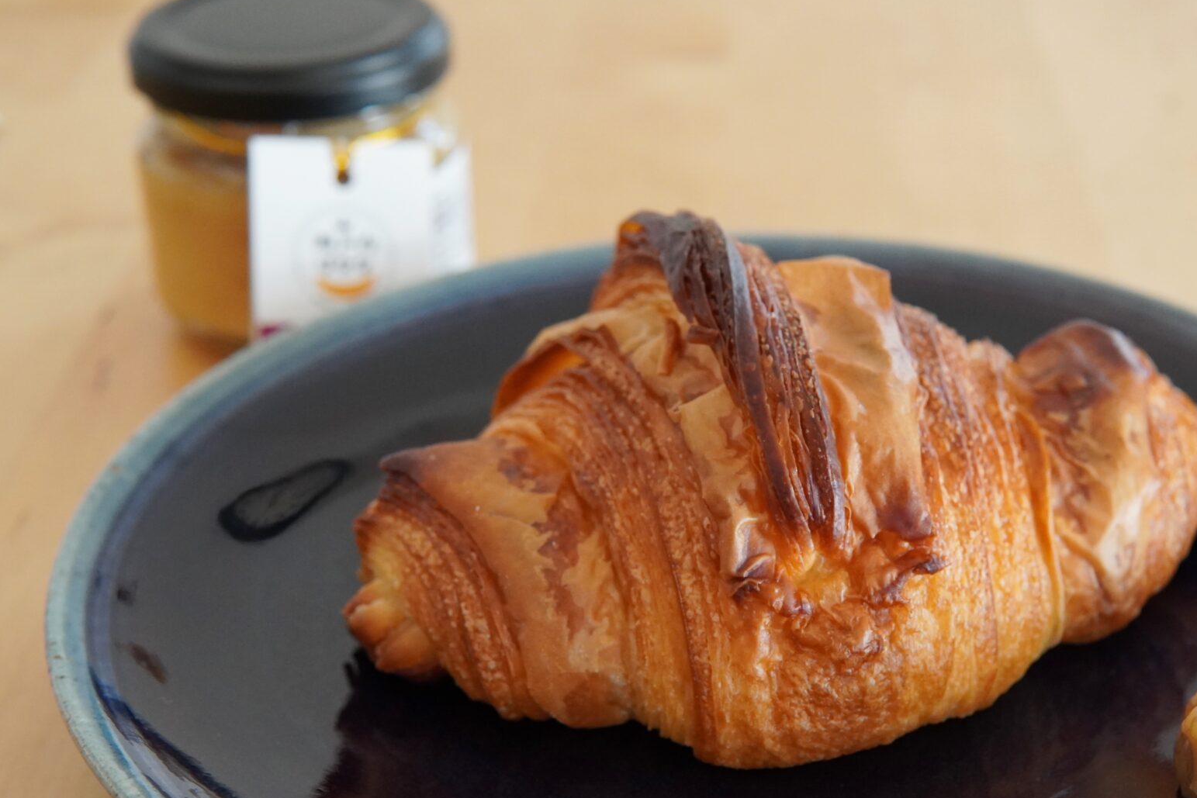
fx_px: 1862
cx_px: 744
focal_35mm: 56
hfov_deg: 35.5
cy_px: 479
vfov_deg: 24.2
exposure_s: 1/50
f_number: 5.6
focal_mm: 30
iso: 2000
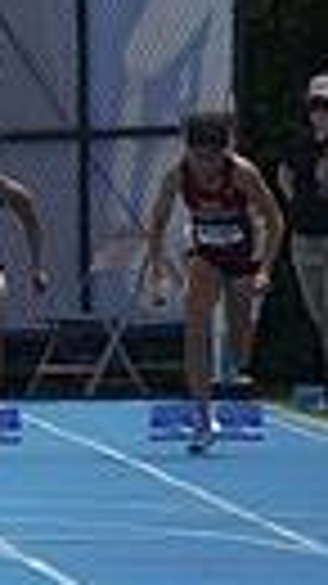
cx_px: -723
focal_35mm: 1865
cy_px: 200
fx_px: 28874
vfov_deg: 1.2
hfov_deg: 0.7
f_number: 5.6
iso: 320
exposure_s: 1/2000
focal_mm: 400
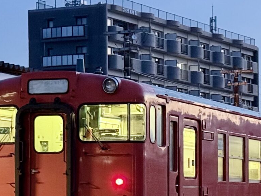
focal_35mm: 159
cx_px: 164
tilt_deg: +1.2
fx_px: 1199
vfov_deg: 9.3
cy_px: 173
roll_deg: +0.2
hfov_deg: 12.4
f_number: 1.78
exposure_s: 1/24
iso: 640
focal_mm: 6.76
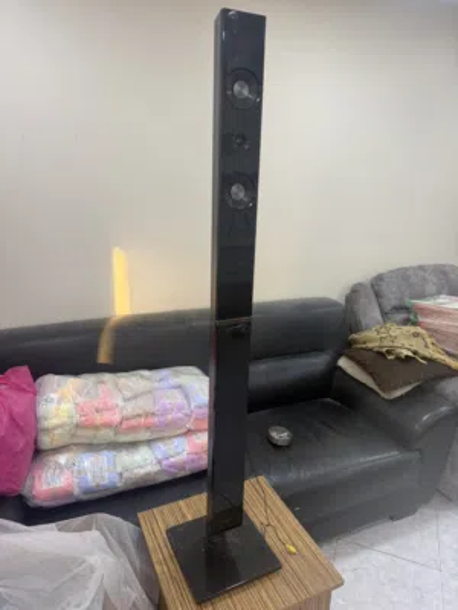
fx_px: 423
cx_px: 229
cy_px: 305
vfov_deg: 71.6
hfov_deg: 56.8
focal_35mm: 24
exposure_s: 1/121
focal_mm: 6.76
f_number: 1.78
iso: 160
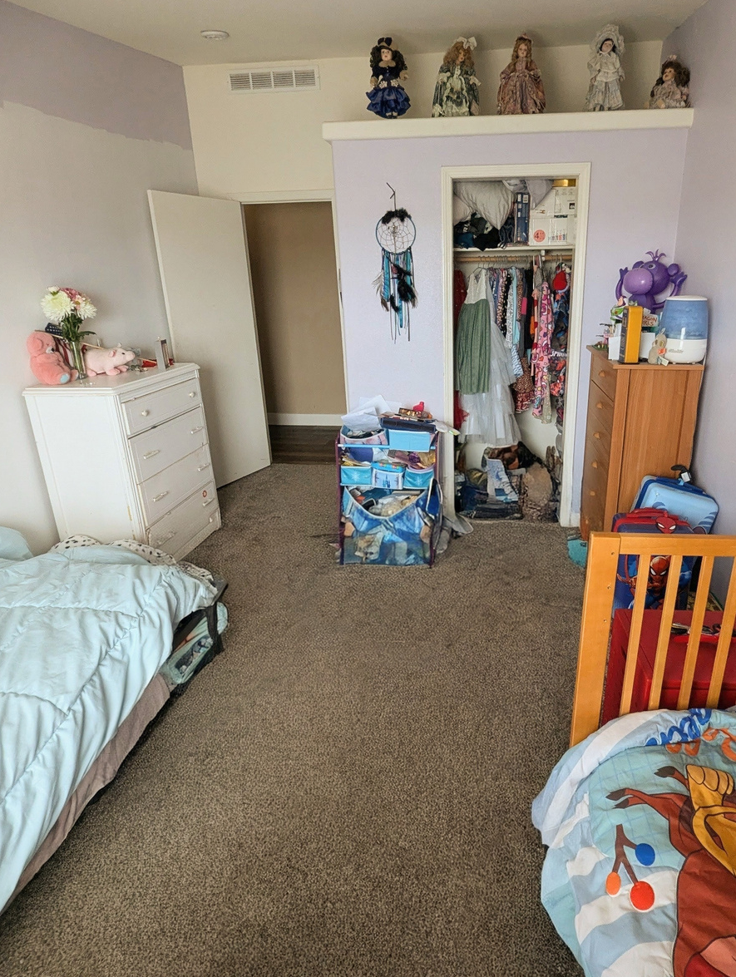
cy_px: 435
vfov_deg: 90.6
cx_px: 450
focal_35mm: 17
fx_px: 481
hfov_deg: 73.9
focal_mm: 1.95
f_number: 2.2
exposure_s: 1/92.2
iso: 95
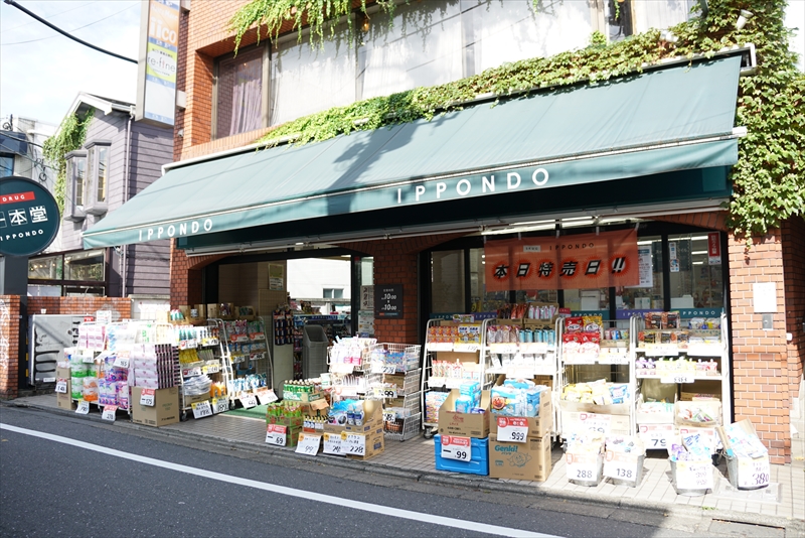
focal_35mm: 27
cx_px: 402
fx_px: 604
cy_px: 269
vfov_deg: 48.0
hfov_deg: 67.4
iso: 100
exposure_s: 1/320
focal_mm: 18
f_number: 4
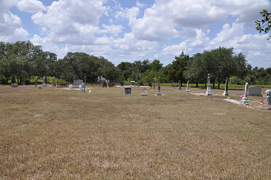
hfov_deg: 67.5
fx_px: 203
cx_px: 136
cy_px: 90
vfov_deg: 47.8
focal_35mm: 27
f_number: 13
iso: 200
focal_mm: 18
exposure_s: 1/160
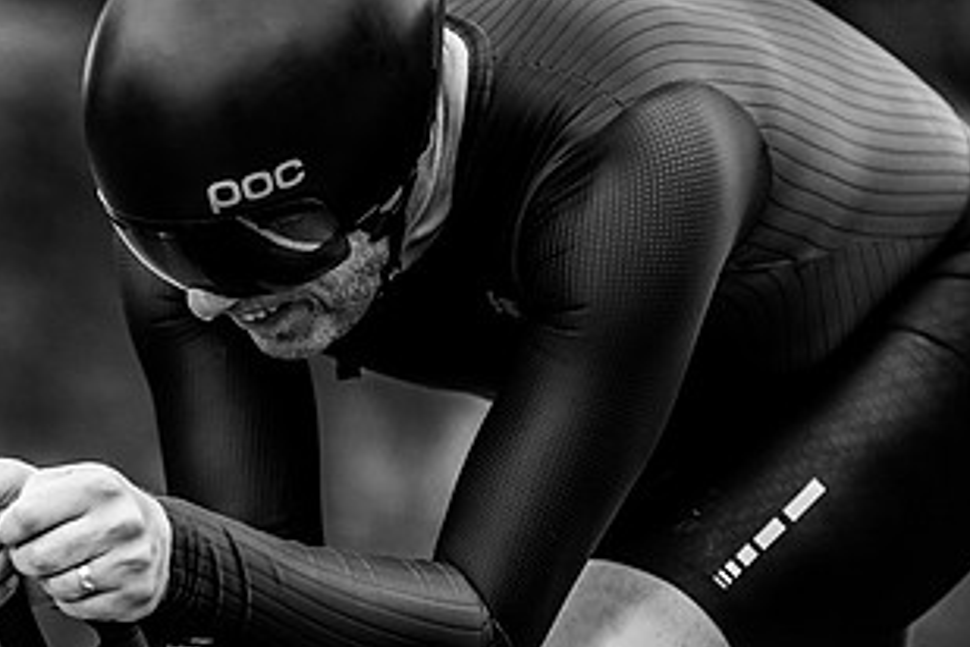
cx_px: 157
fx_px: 9511
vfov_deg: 3.9
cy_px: 303
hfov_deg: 5.8
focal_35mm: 353
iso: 1000
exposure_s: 1/800
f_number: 2.8
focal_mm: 188
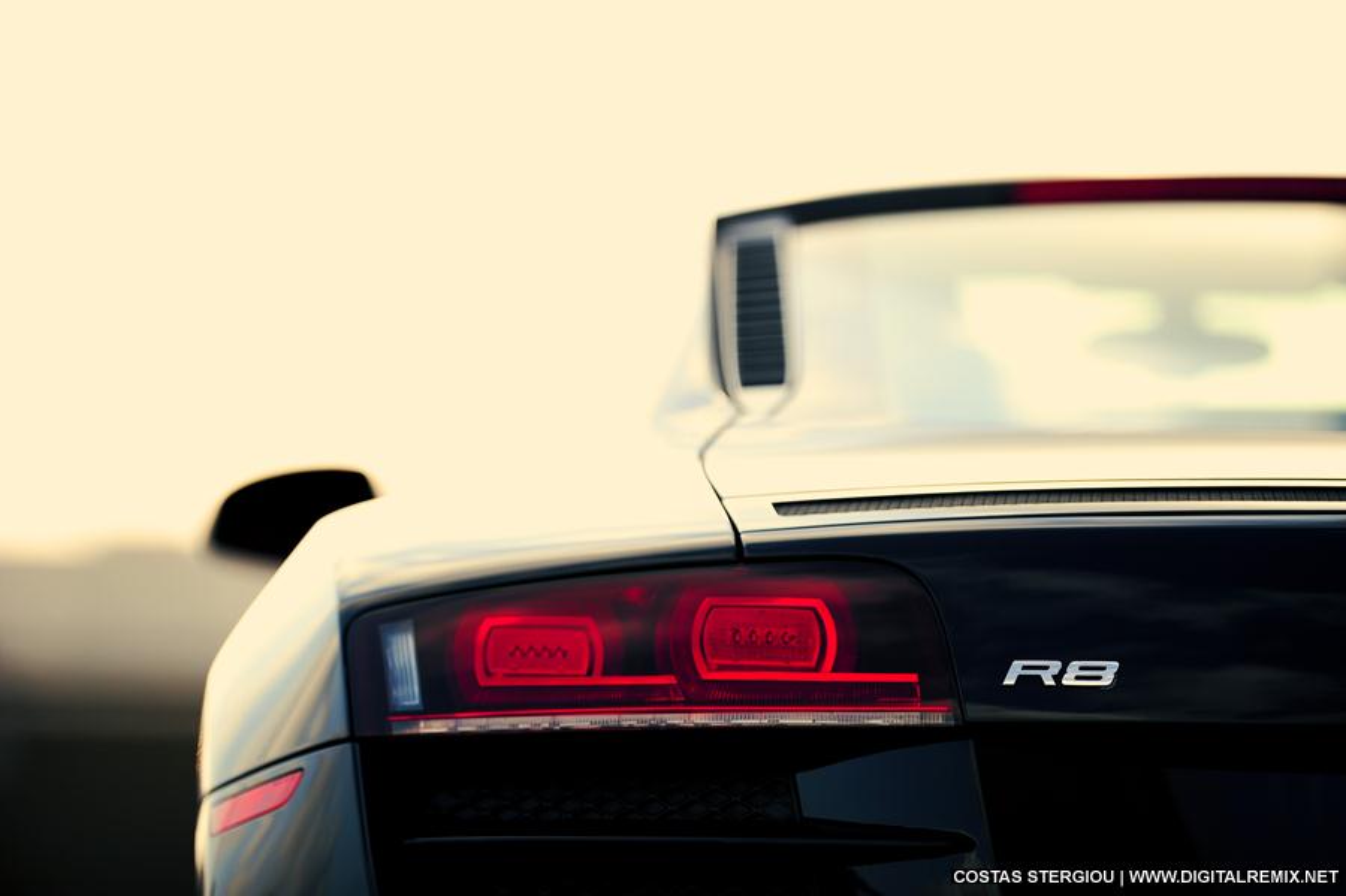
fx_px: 7473
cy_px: 448
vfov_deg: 6.9
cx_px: 673
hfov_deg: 10.3
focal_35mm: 200
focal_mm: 200
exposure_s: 1/1250
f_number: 2
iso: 100
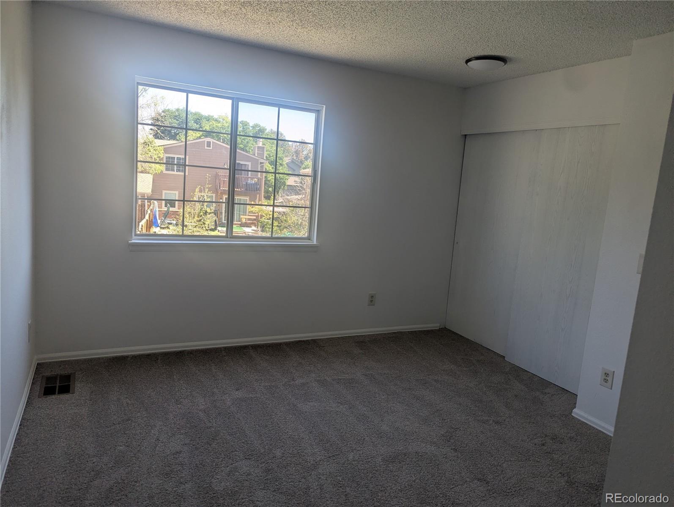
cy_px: 254
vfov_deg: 56.9
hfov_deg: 71.5
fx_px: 468
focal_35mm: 24
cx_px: 337
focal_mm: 6.81
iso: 39
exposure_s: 1/213
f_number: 1.85
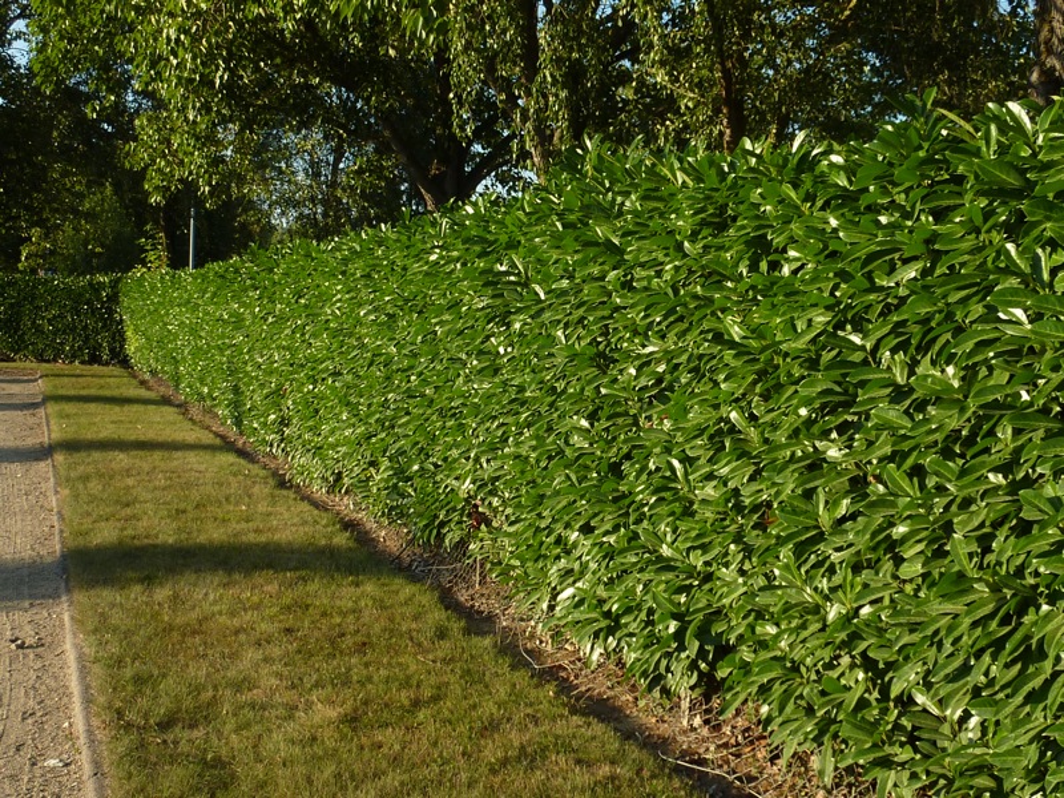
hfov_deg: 35.5
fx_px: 1660
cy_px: 399
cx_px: 532
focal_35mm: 54
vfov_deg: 27.0
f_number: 4
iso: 80
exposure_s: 1/320
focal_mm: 6.1
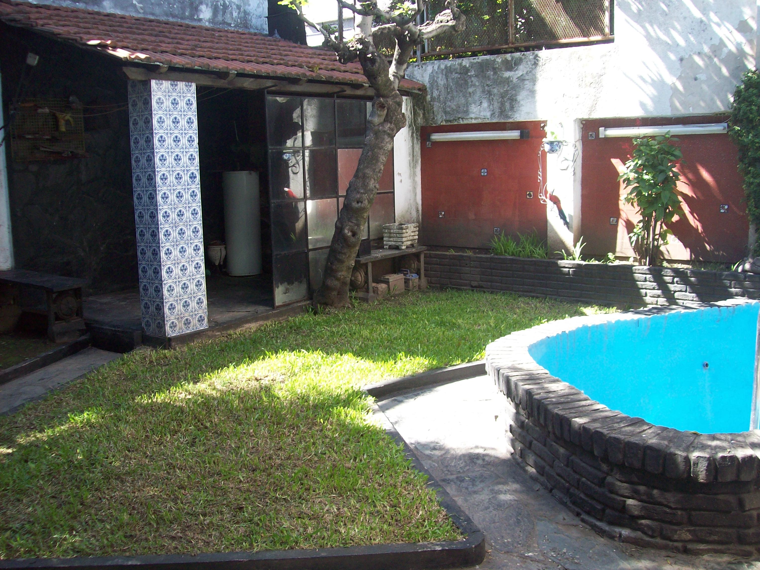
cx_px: 380
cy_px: 285
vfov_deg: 39.7
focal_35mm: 36
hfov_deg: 51.4
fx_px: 790
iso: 80
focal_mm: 6
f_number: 2.7
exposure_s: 1/126
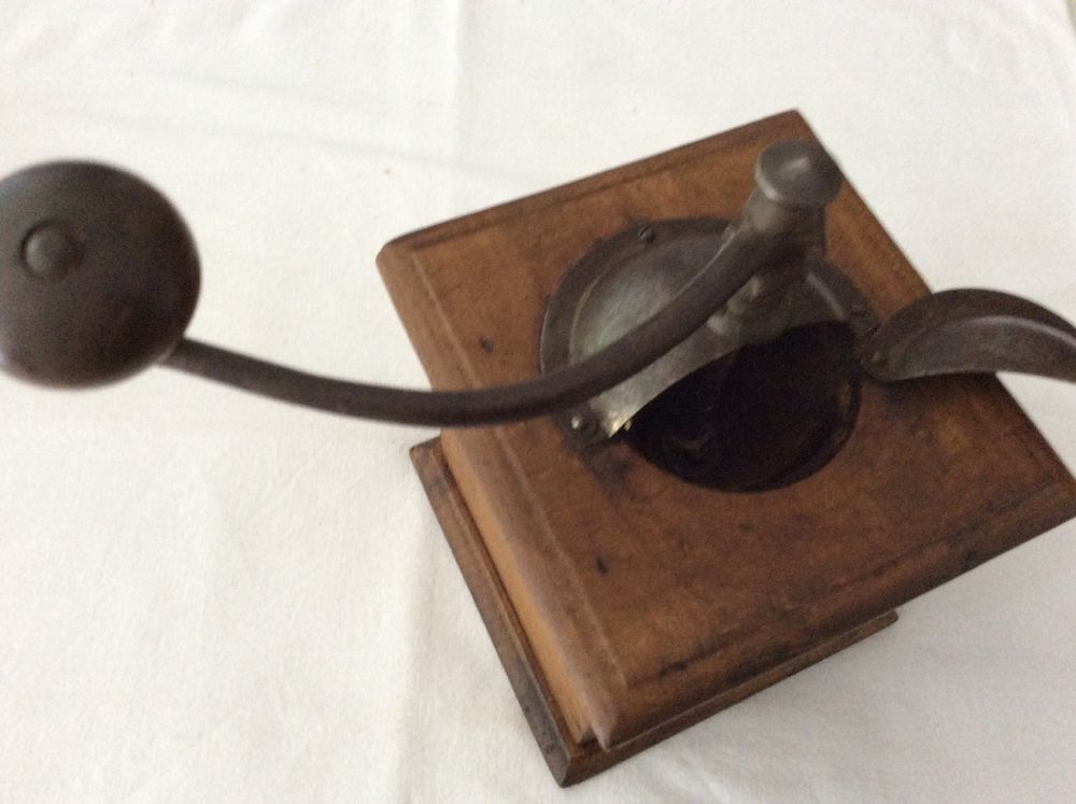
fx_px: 993
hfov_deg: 56.9
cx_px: 538
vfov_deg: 44.1
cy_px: 402
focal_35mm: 32
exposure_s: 1/17
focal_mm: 3.3
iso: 250
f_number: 2.4
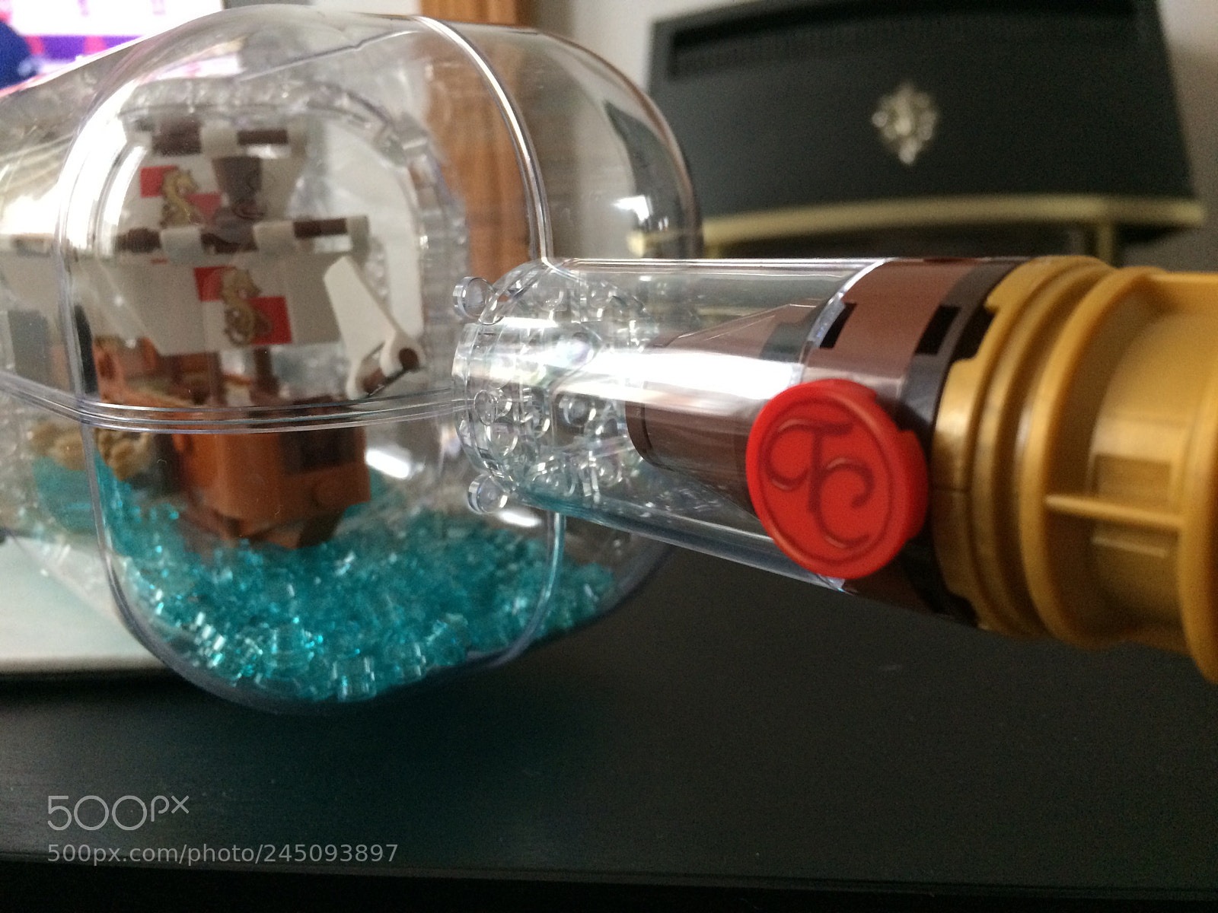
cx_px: 609
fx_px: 1020
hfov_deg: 61.7
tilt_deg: -13.9
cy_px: 456
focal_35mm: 29
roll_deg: +2.7
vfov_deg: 48.2
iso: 320
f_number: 2.2
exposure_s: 1/33
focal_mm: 4.15
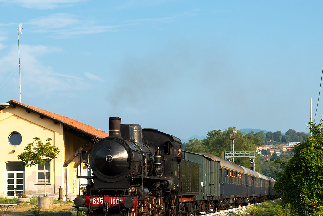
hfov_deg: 21.2
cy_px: 134
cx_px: 167
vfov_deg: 14.2
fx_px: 861
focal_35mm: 96
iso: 250
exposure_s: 1/500
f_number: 7.1
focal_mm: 62
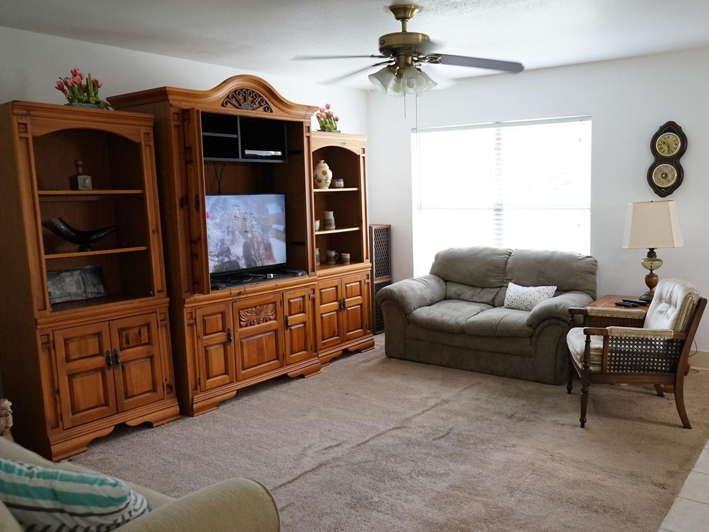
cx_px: 401
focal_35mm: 31
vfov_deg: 45.4
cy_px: 267
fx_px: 635
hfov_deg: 58.1
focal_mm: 28
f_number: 5.6
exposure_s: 1/60
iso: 3200
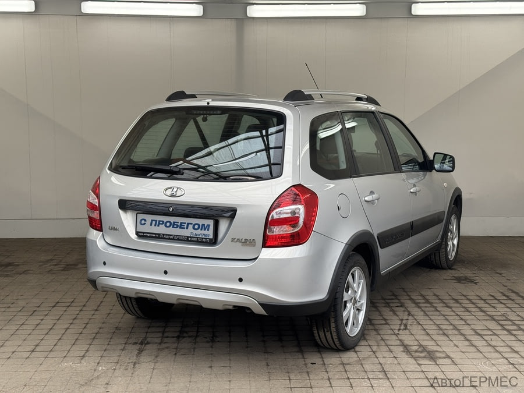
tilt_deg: -8.9
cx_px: 262
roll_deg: -1.2
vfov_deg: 30.3
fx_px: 727
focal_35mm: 48
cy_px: 196
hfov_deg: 39.7
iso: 64
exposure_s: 1/549
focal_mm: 6.76
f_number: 1.78
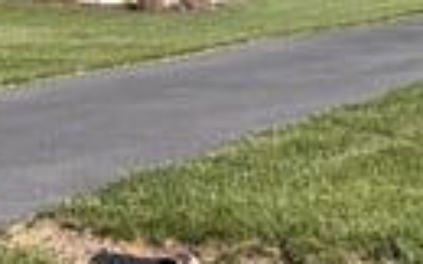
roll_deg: -1.6
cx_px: 85
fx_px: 1175
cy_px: 39
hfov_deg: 20.2
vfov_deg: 12.7
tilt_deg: -7.5
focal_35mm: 102
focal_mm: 5.1
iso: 50
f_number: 1.6
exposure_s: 1/3311
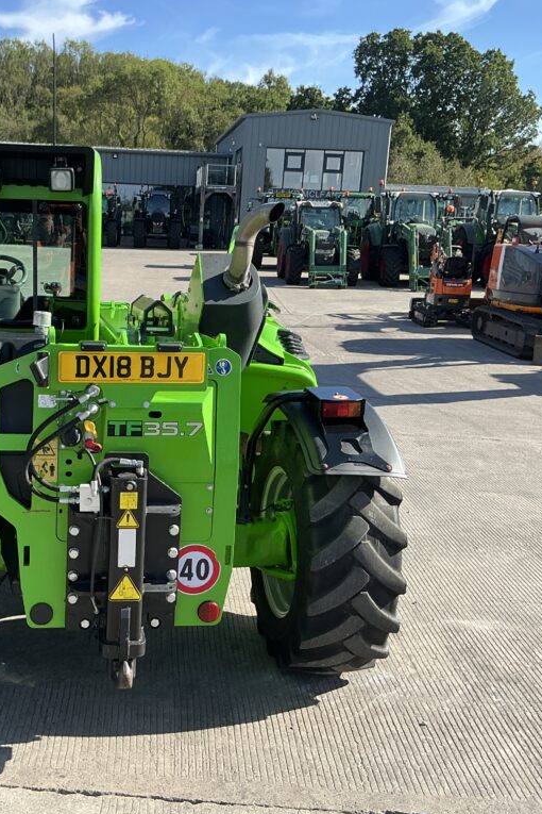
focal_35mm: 39
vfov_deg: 49.6
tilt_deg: -9.4
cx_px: 149
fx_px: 881
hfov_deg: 33.6
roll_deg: -4.4
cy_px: 408
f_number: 1.8
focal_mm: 3
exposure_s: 1/759
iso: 25
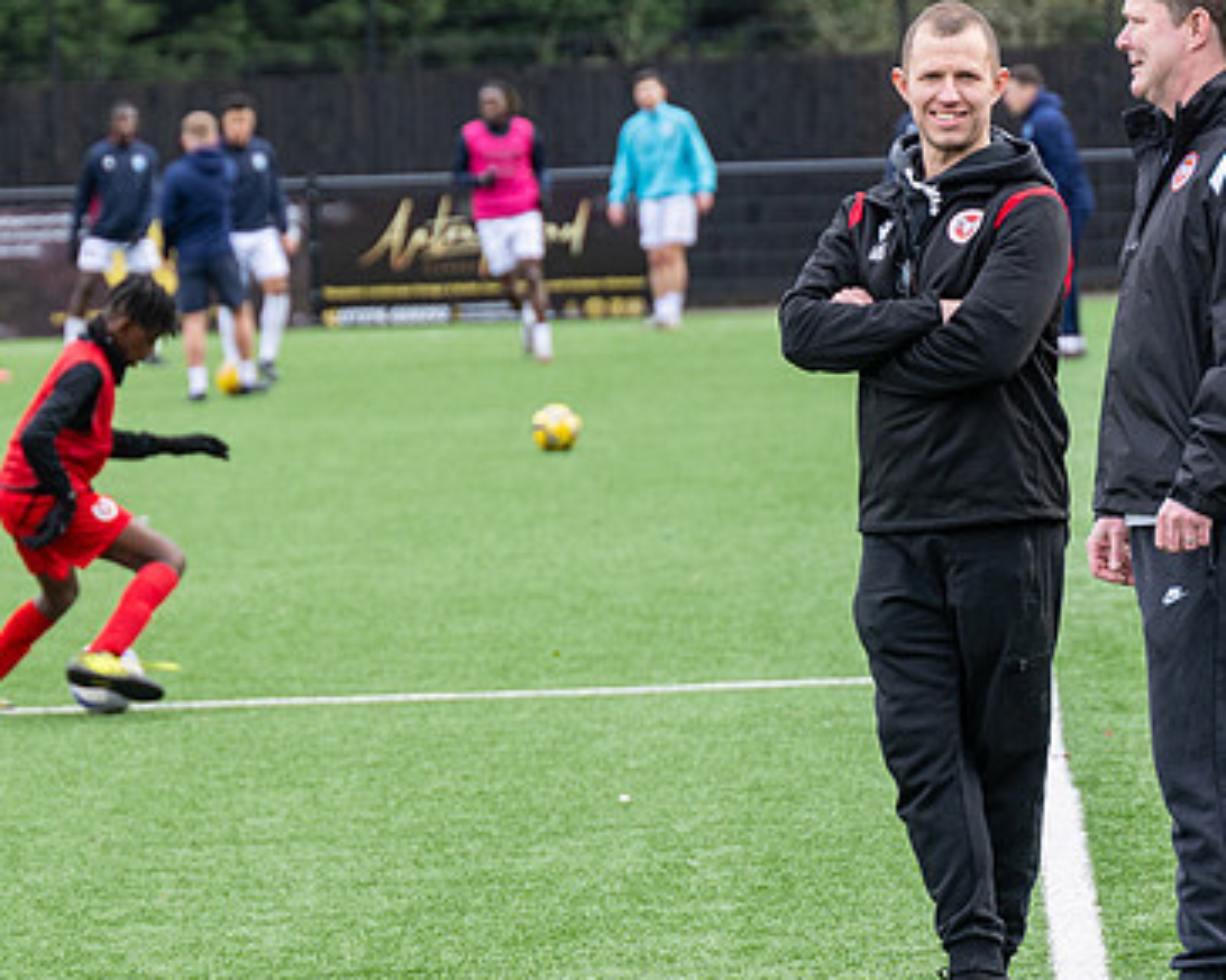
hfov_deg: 6.4
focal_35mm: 300
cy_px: 519
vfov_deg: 5.2
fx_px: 10883
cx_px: 836
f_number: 4
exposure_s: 1/400
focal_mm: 115
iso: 200
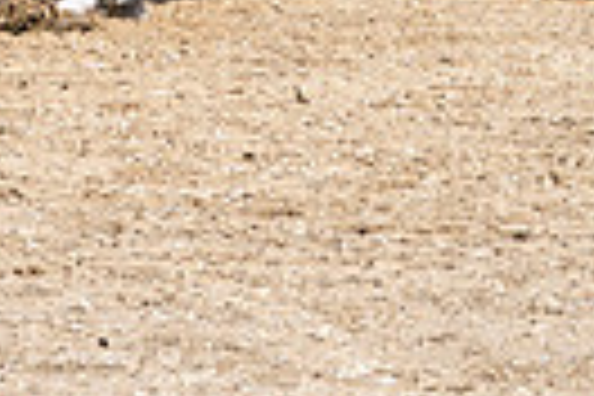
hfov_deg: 3.0
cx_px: 45
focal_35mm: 696
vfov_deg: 2.0
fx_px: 11483
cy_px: -466
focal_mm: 158
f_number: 5.6
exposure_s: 1/1250
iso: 250
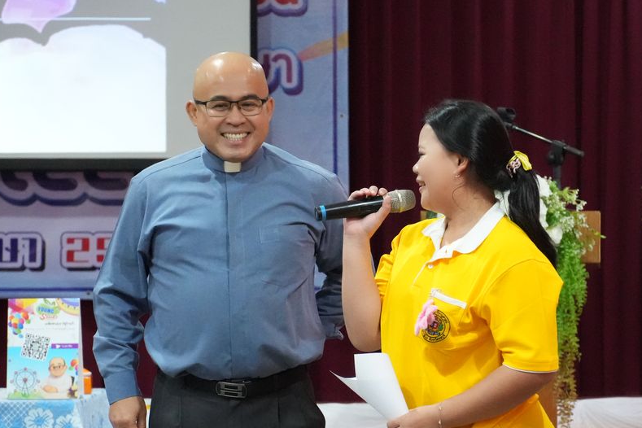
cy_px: 238
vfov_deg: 5.7
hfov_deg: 8.5
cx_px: 368
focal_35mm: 242
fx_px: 4310
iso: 10000
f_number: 5.6
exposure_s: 1/160
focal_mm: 113
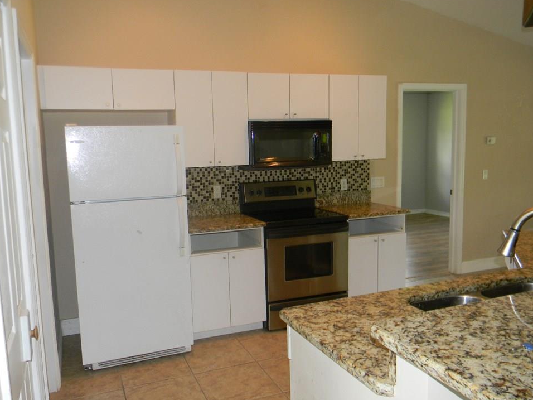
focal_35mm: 30
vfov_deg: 46.8
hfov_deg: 59.9
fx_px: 462
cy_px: 206
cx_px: 253
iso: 200
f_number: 3.5
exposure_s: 1/26
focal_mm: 5
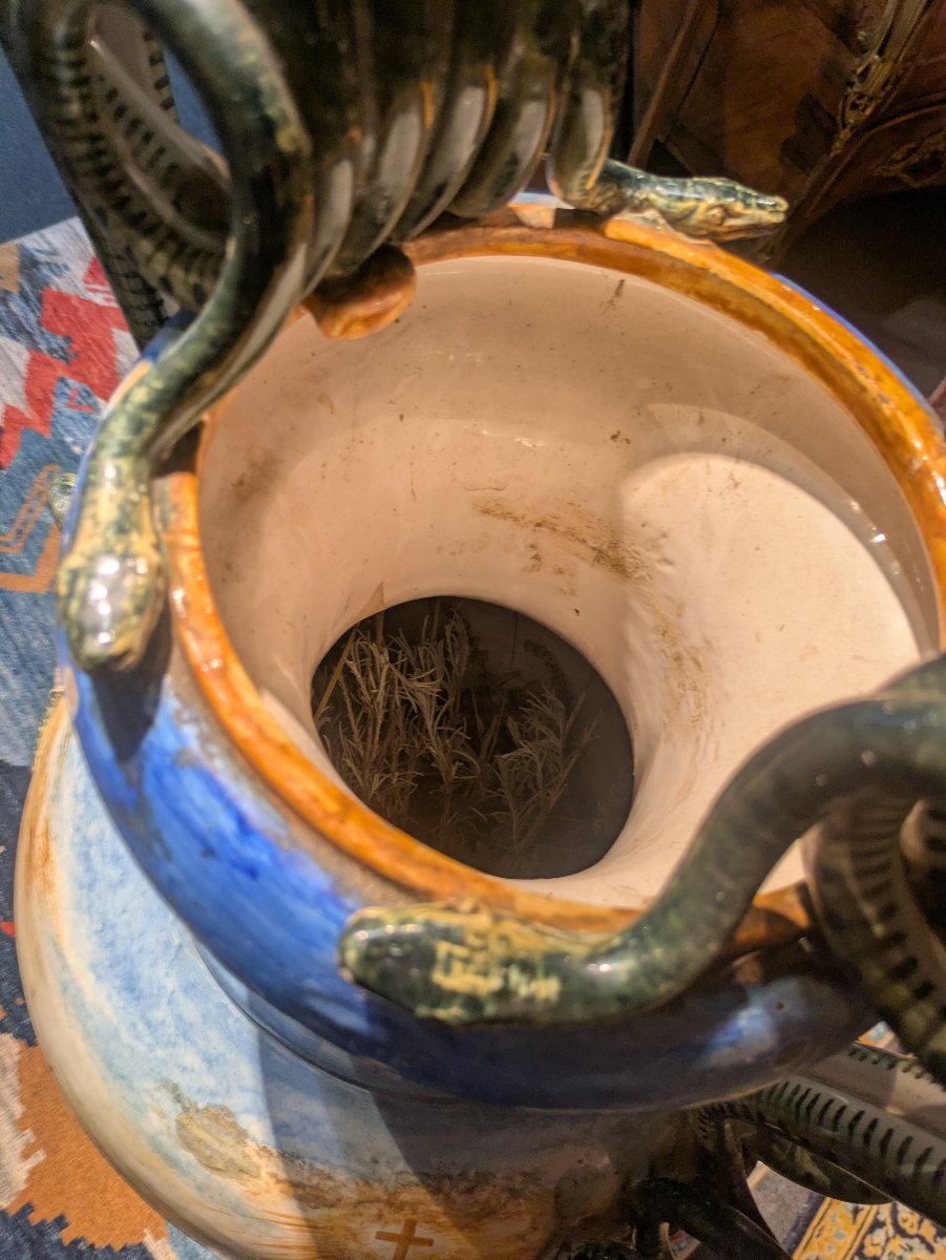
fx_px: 910
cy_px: 630
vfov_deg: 69.4
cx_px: 473
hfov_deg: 54.9
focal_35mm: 25
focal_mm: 5.43
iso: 61
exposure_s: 1/50
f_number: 1.89
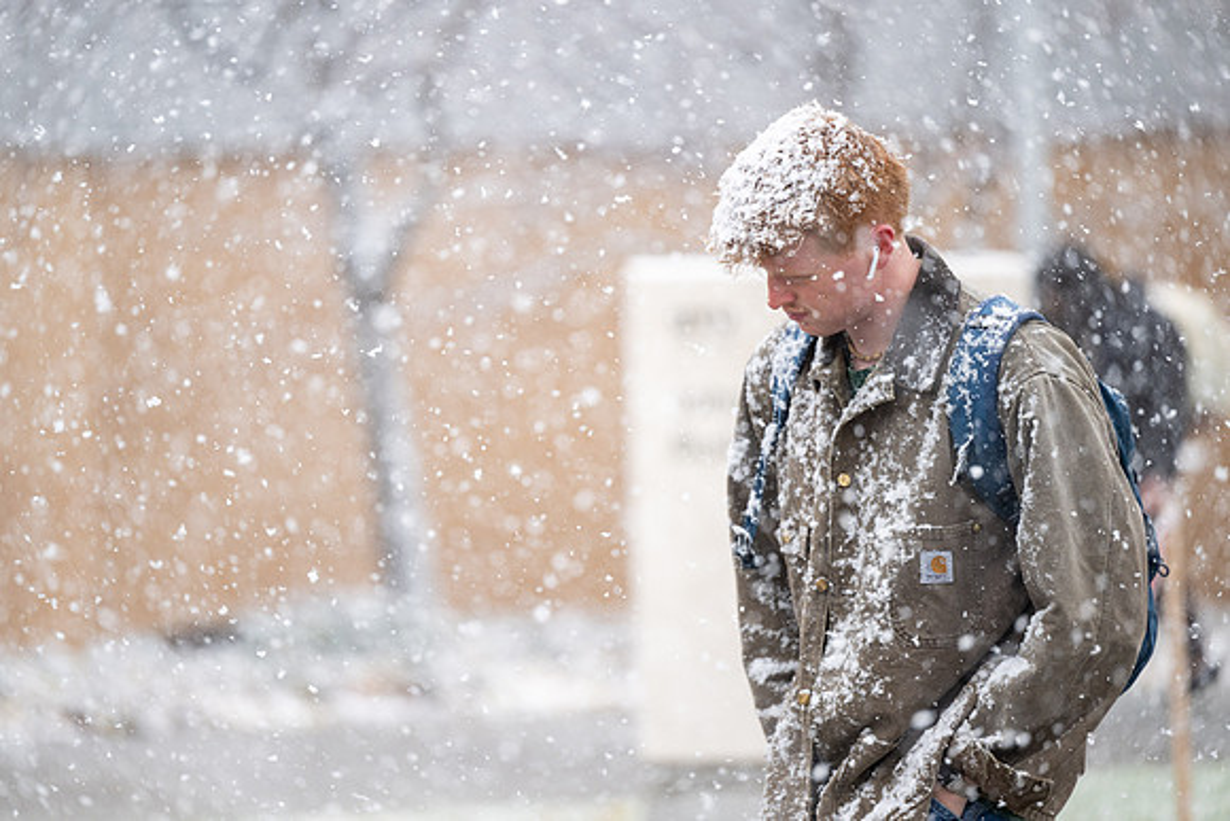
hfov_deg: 10.3
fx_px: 6835
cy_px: 410
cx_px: 615
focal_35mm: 200
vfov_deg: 6.9
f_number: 2.8
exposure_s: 1/800
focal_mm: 200
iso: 800
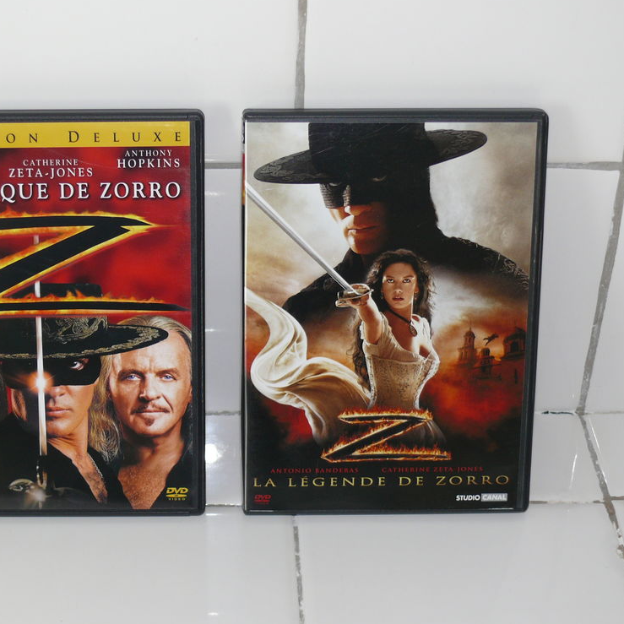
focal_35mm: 73
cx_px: 235
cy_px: 311
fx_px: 1489
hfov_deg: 23.6
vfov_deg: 23.7
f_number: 3.2
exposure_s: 1/30
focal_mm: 11
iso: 100
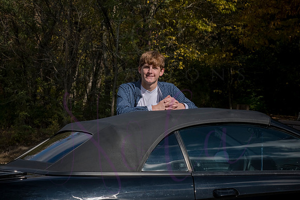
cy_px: 100
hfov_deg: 17.1
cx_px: 150
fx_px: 1000
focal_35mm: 120
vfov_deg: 11.4
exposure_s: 1/640
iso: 800
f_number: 20
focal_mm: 120
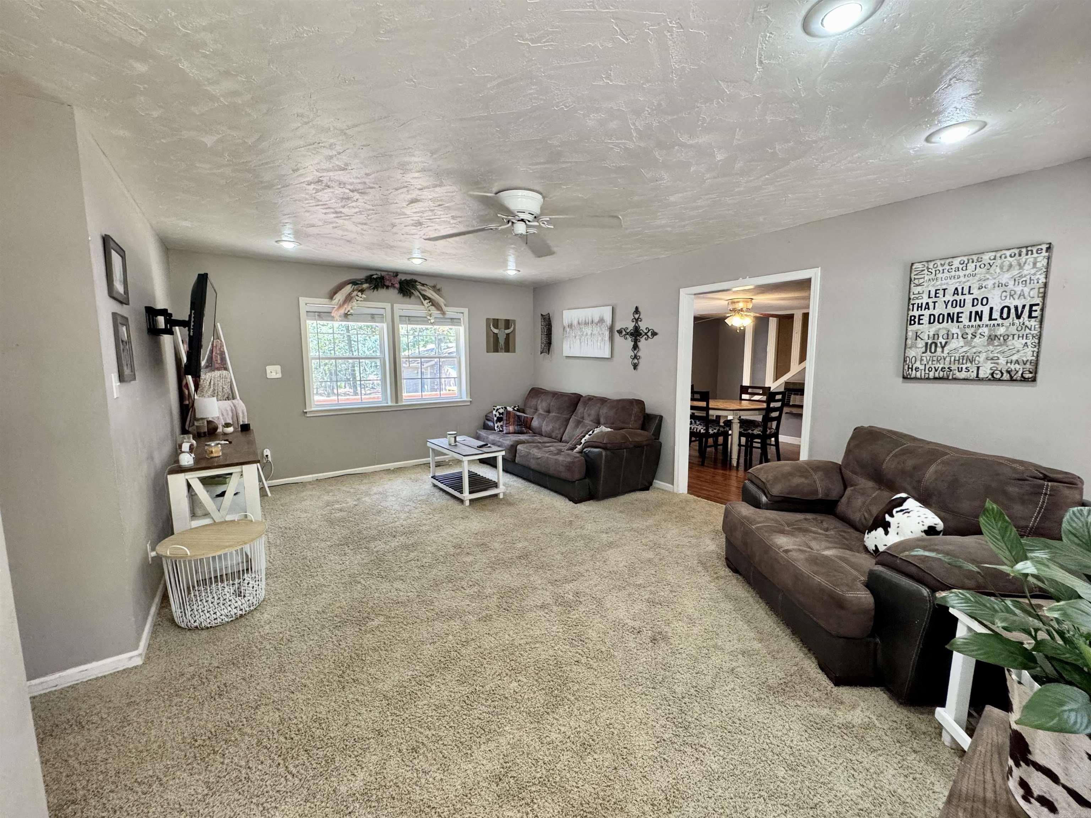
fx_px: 441
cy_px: 409
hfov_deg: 102.1
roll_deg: +0.3
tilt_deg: -8.2
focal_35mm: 14
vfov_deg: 85.7
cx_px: 546
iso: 320
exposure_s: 1/120
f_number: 2.2
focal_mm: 2.22
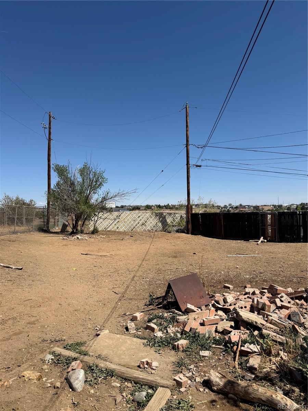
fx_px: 285
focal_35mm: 24
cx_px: 154
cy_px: 206
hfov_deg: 56.8
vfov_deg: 71.6
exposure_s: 1/7353
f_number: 1.78
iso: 80
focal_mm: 6.76
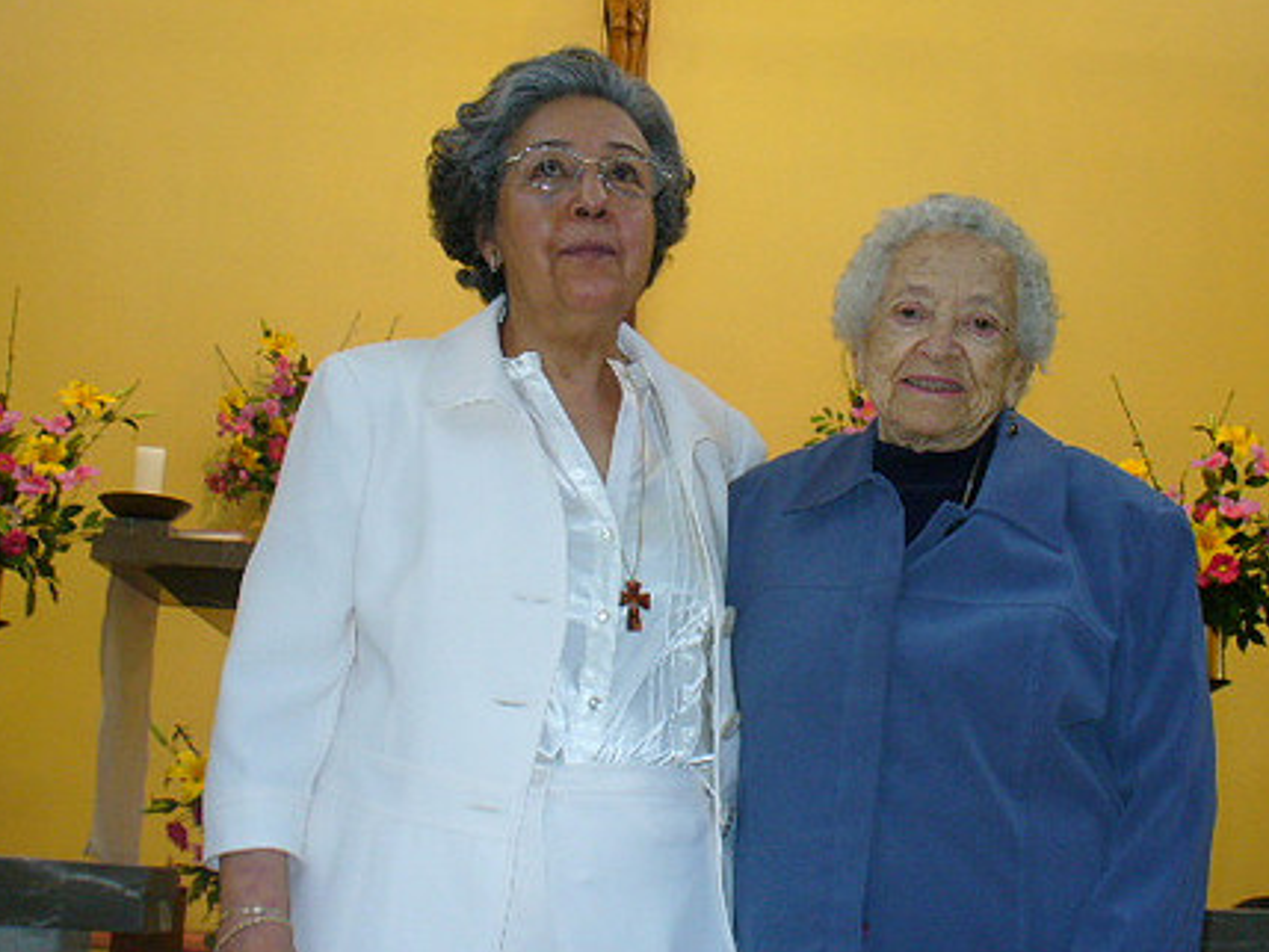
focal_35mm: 50
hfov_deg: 38.1
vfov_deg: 29.0
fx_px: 1833
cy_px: 368
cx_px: 698
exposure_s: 1/10
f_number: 2.8
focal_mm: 6.1
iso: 100
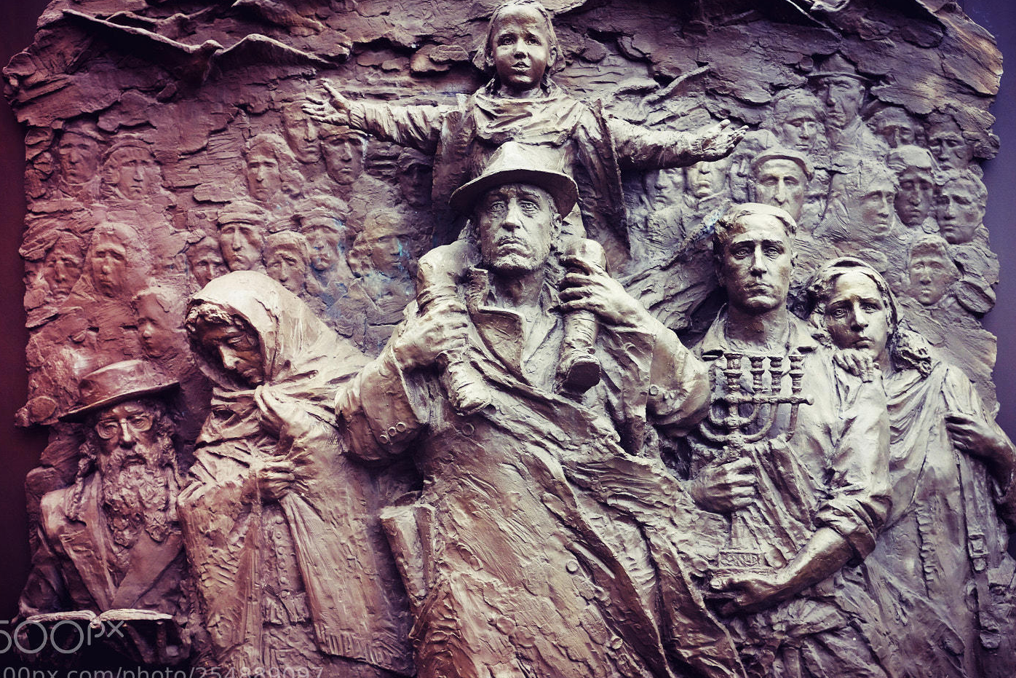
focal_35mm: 47
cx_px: 525
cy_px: 344
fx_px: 1326
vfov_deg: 28.7
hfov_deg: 41.9
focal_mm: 27
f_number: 8
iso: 800
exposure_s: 1/60
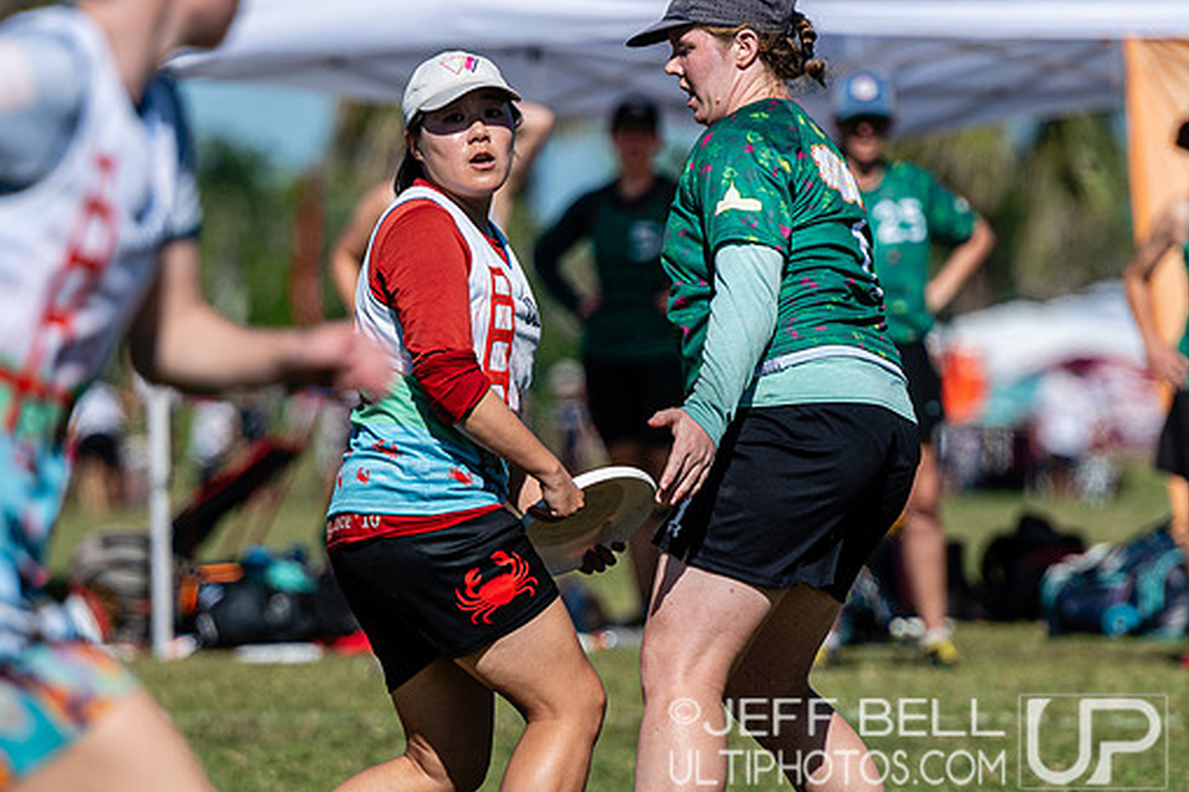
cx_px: 624
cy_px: 441
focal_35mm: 591
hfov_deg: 3.5
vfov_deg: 2.3
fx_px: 19512
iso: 80
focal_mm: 200
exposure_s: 1/2500
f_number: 3.2
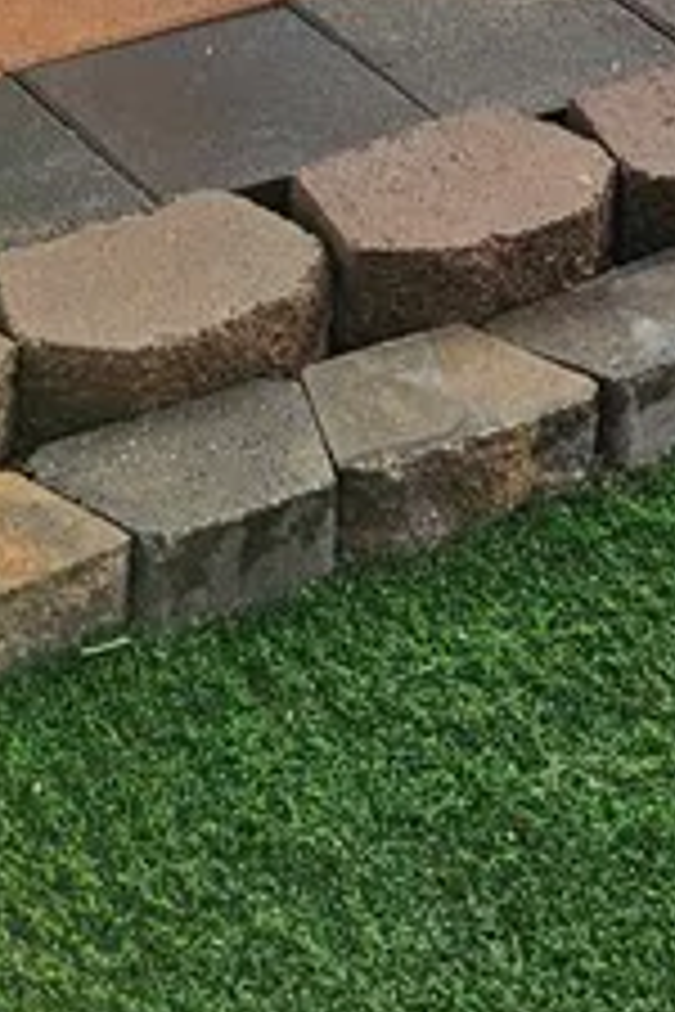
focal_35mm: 109
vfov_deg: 15.0
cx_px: 261
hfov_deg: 12.6
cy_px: -1059
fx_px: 3065
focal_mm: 5.4
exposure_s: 1/833
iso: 25
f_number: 1.8
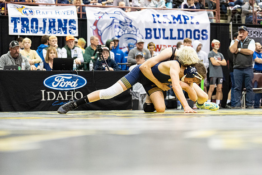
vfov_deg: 13.4
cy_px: 88
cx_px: 131
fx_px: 742
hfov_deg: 20.0
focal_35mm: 102
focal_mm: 102
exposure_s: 1/500
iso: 12800
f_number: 4
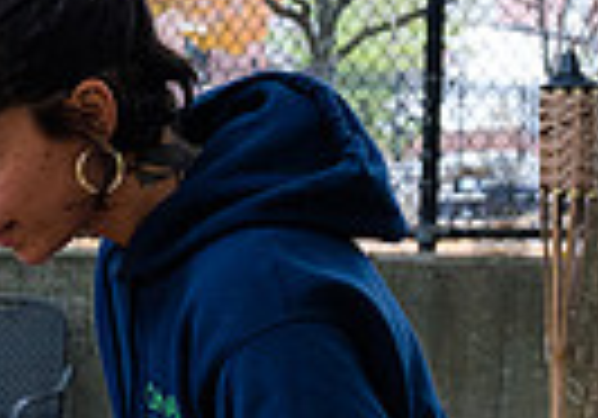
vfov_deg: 12.6
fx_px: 1872
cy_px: 394
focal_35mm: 111
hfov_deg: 17.1
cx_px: -178
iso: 2000
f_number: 4.5
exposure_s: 1/200
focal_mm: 24
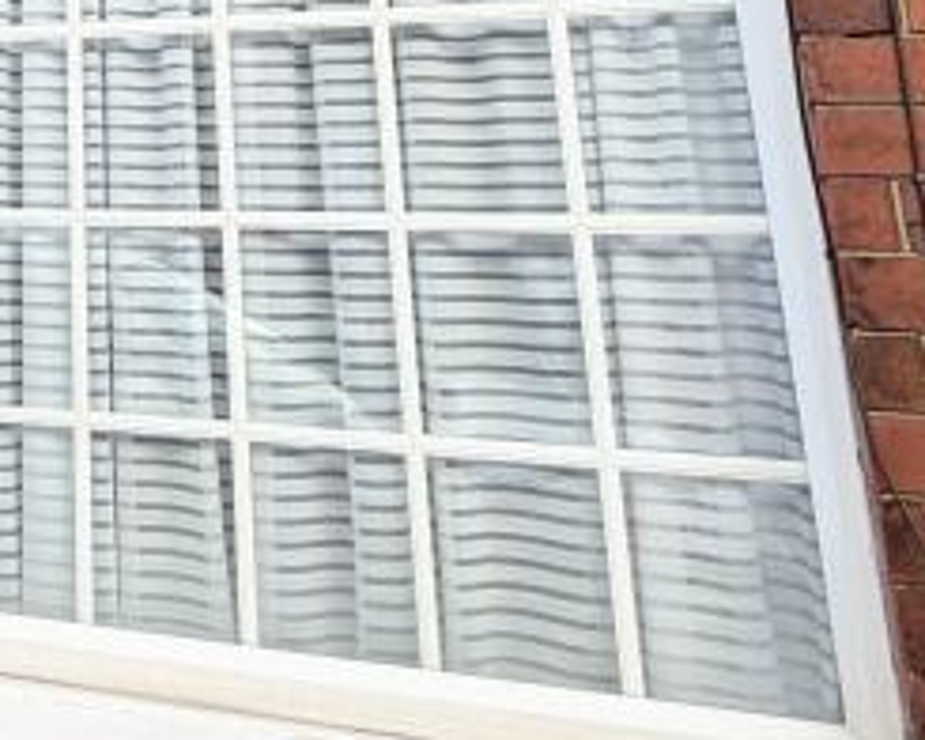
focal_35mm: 57
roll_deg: -0.8
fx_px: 1560
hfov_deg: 30.0
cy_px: -283
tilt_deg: +18.0
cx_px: -68
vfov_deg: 23.0
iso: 40
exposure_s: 1/239
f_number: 2.2
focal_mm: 2.22
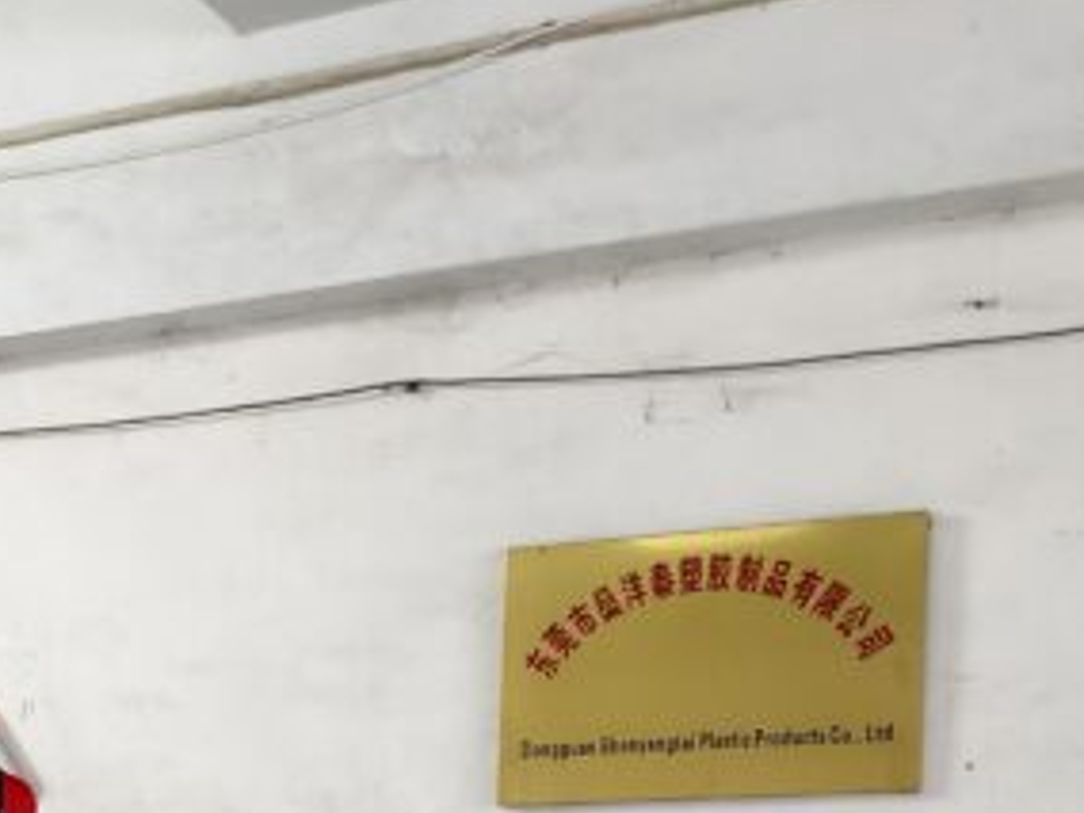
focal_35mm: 83
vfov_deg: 16.5
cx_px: -328
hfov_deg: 21.3
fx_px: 2599
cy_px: 1141
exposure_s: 1/20
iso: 1977
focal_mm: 5.56
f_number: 1.88
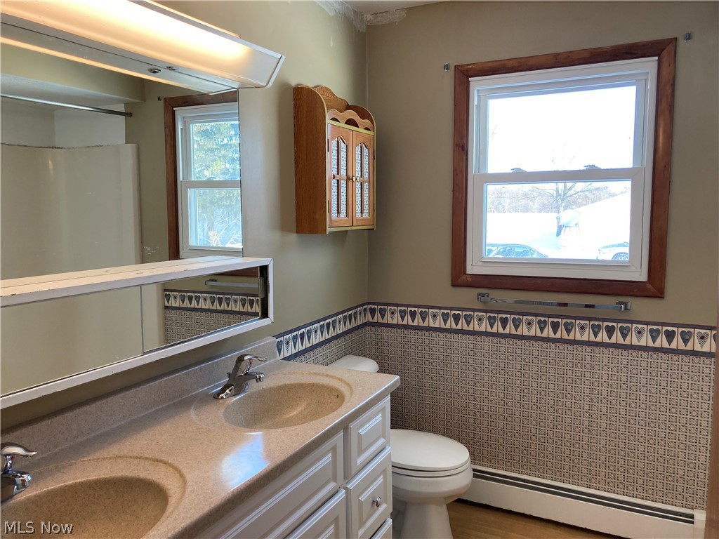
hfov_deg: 63.4
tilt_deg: -5.3
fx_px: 582
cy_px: 270
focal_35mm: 28
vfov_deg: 49.7
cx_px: 360
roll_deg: +0.4
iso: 50
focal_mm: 3.99
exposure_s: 1/60
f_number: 1.8
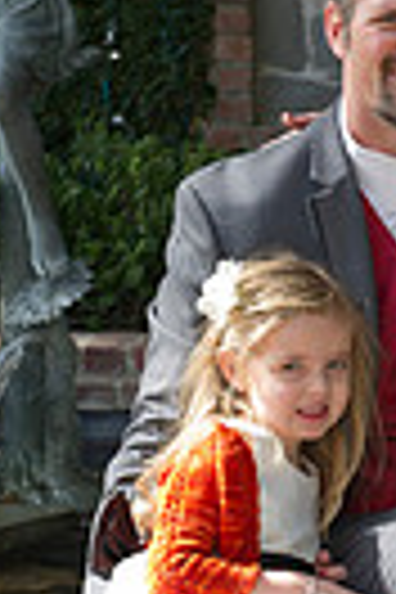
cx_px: 533
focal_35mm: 187
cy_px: 410
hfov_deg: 7.3
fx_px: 3085
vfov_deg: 11.0
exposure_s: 1/160
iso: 200
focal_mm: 55
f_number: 5
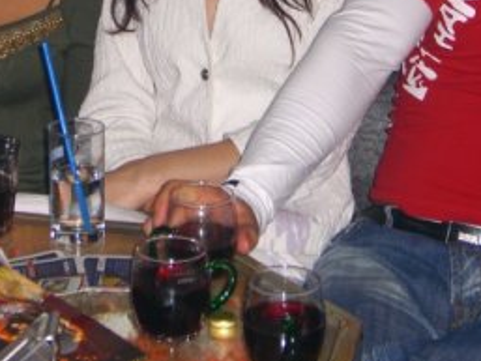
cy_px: -58
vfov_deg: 11.0
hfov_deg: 14.8
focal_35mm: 133
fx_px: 1849
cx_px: 161
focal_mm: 11.8
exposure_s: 1/60
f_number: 3.6
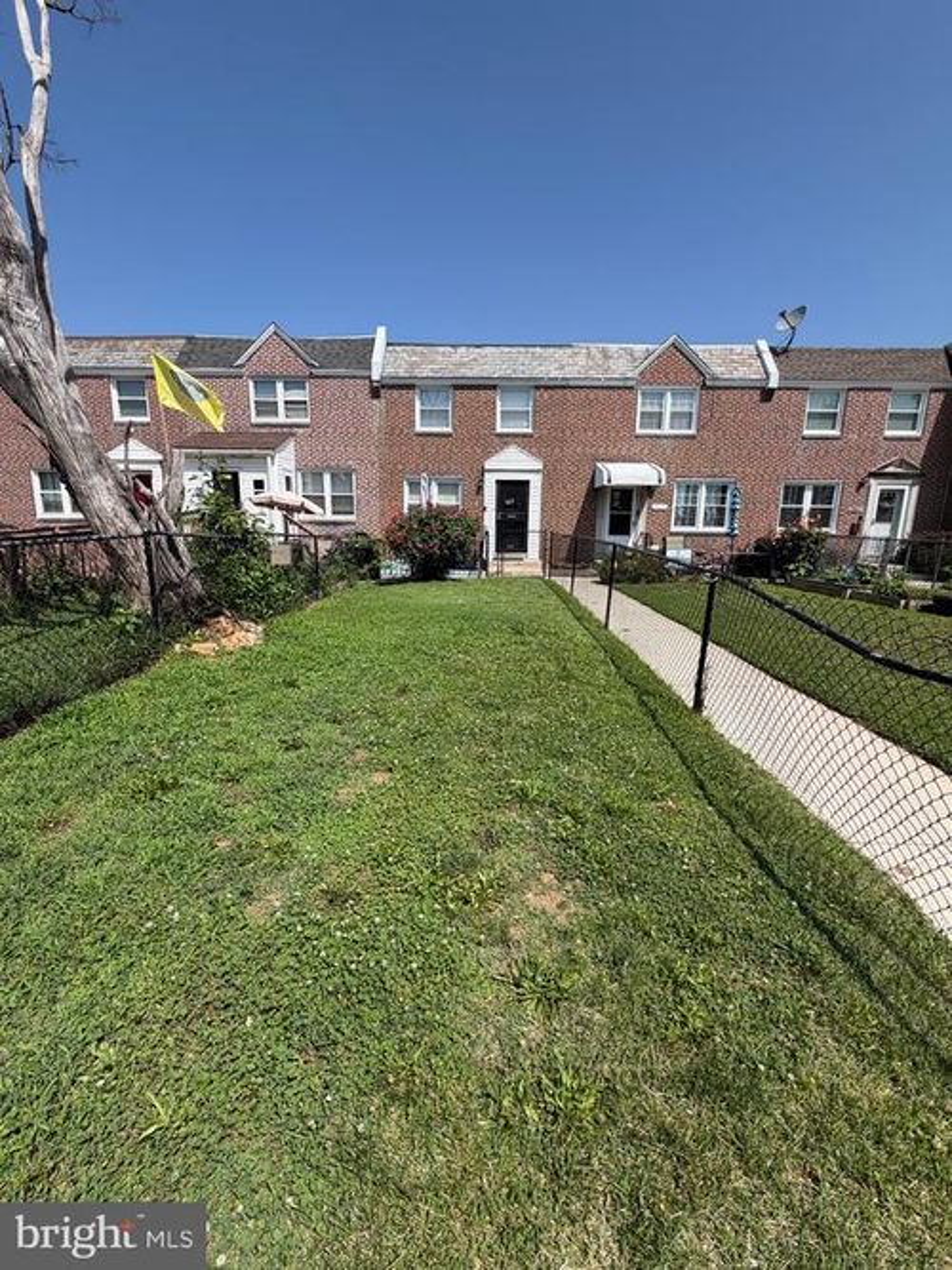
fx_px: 514
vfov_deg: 102.1
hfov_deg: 85.7
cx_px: 476
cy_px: 635
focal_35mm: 14
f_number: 2.2
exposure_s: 1/770
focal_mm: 2.22
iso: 25
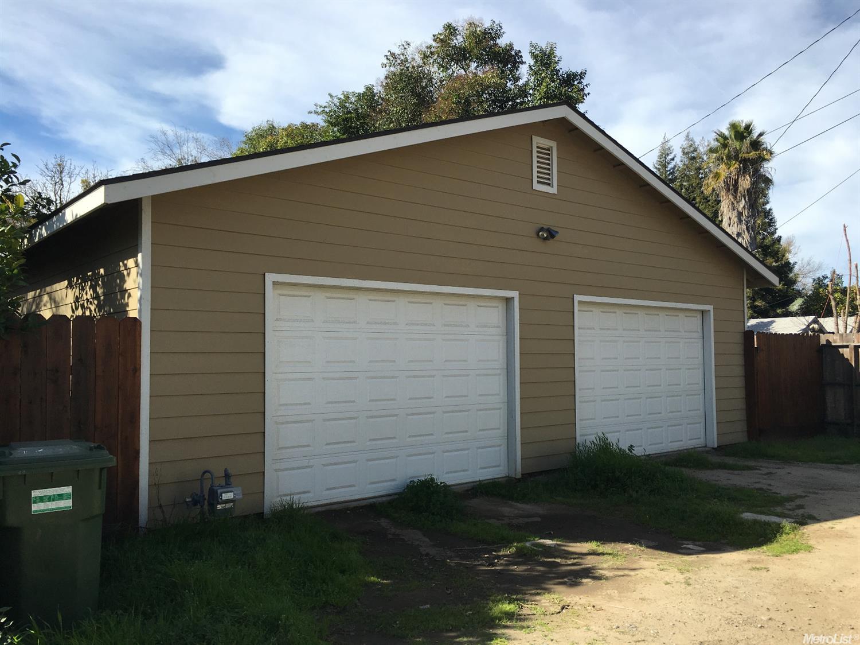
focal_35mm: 29
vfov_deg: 48.2
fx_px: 720
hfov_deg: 61.7
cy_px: 322
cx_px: 430
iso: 25
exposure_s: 1/1183
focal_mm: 4.15
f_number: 2.2
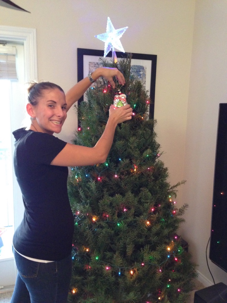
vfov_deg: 55.4
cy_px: 152
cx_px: 114
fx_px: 289
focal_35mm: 33
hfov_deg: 42.9
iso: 400
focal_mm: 4.12
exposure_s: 1/17
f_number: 2.4
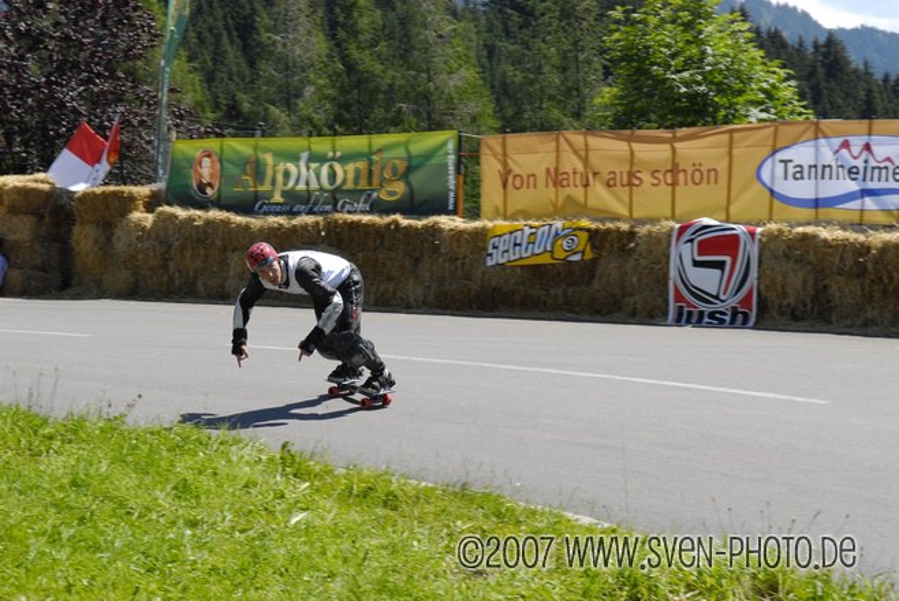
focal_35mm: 82
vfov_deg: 16.6
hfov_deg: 24.6
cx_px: 450
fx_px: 2062
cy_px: 300
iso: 320
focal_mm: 55
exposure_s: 1/500
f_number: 7.1
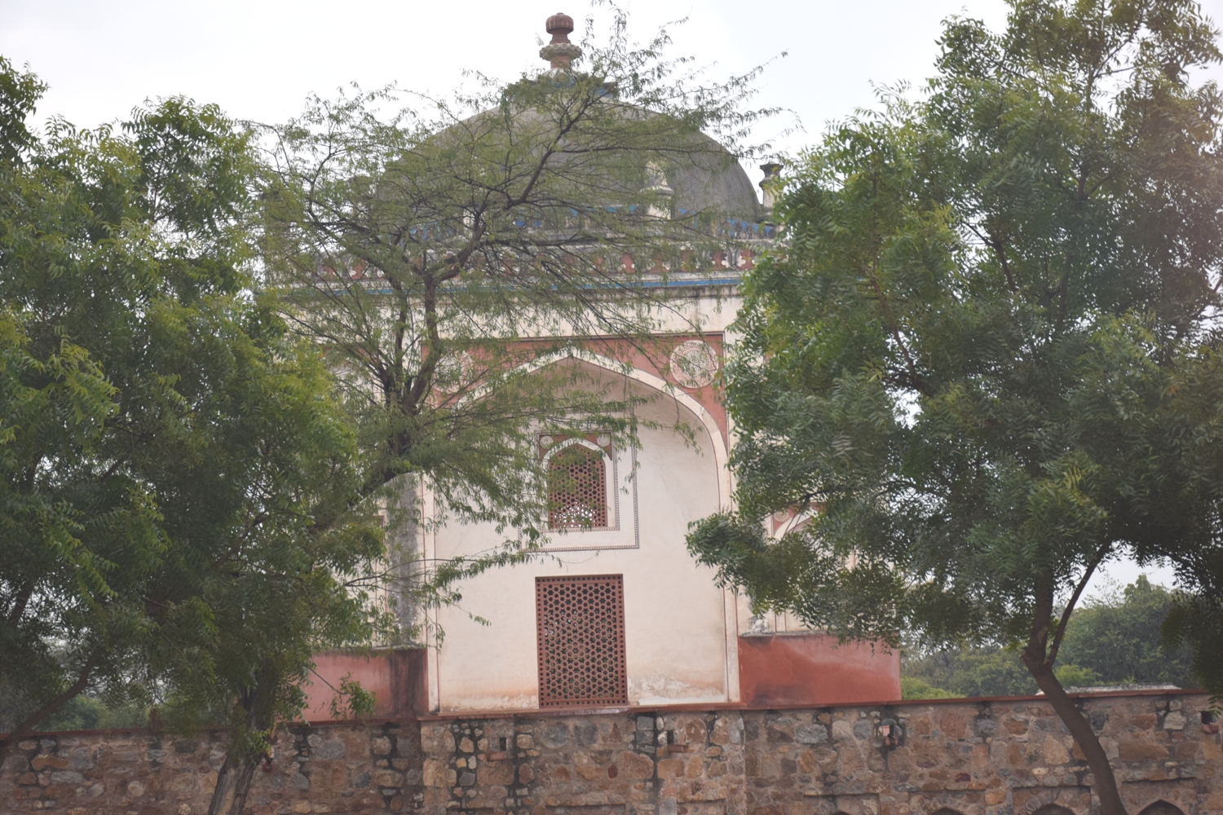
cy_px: 408
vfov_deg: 20.2
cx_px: 612
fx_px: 2293
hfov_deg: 29.9
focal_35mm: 68
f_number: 5.6
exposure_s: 1/125
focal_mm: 45
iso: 800
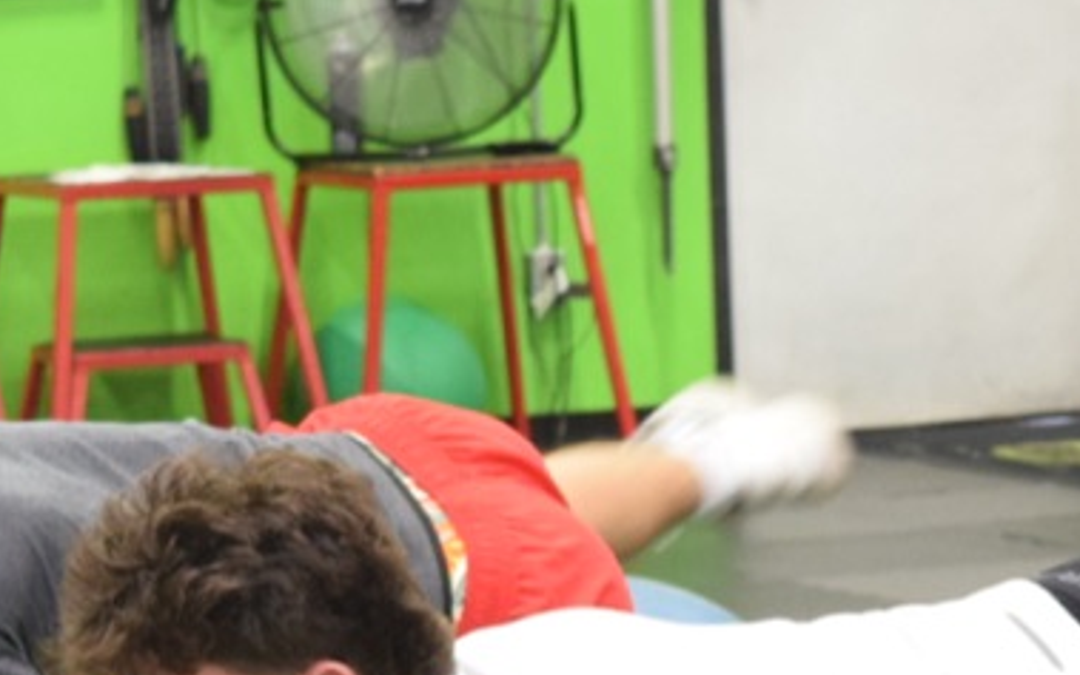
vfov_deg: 5.4
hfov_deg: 8.7
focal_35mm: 241
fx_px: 7095
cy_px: 903
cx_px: 550
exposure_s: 1/30
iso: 1800
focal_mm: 46
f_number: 5
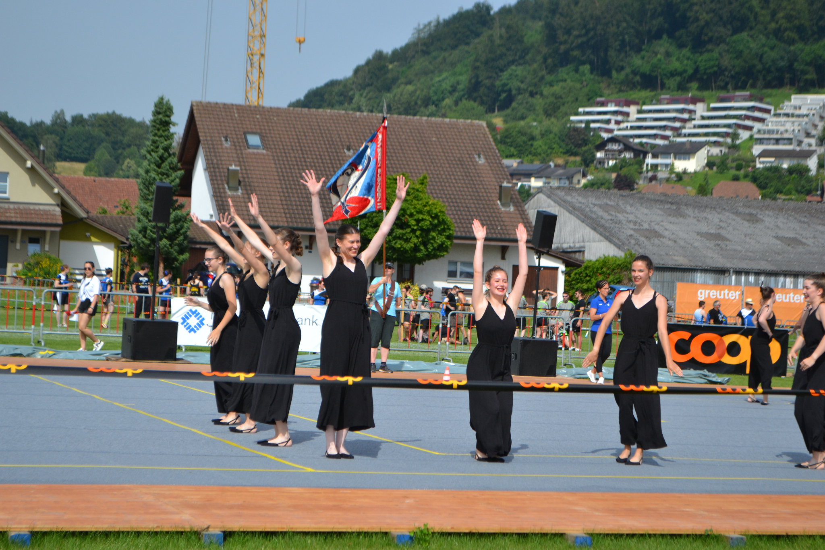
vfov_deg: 16.6
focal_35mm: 82
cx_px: 412
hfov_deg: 24.6
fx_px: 1890
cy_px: 275
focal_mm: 55
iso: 400
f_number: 6.3
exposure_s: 1/1600
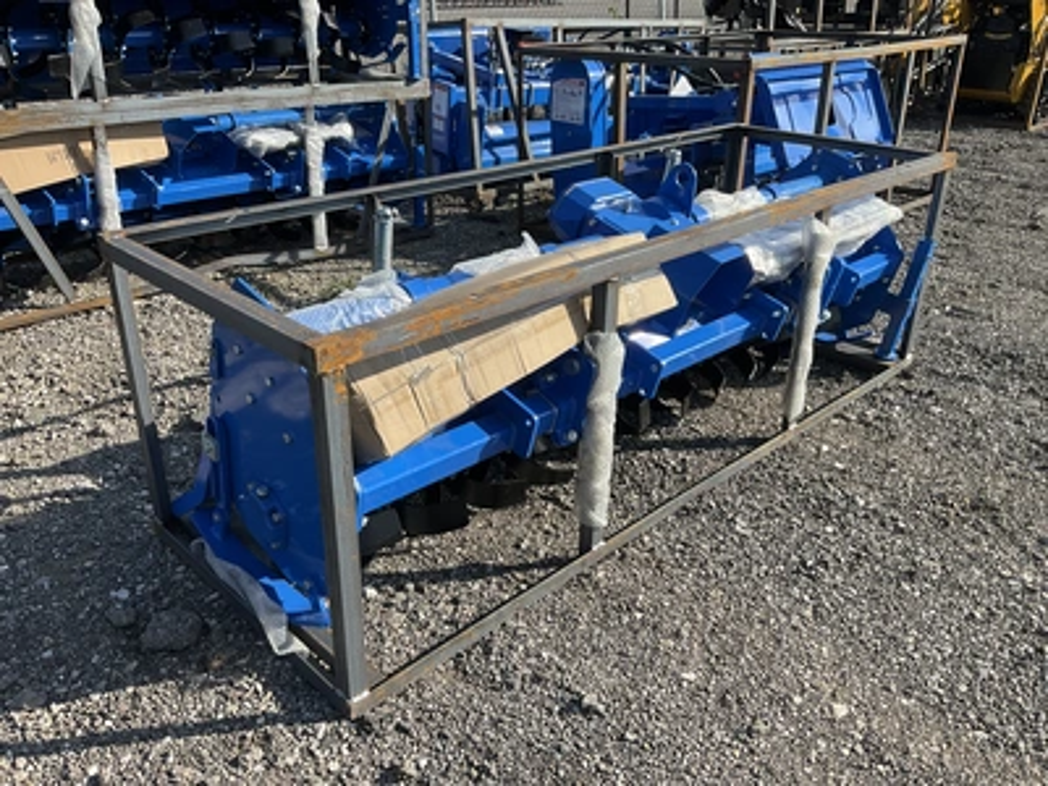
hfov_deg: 61.7
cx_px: 524
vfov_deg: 48.2
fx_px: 878
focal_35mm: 29
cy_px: 393
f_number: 1.8
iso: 25
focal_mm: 3
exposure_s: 1/898
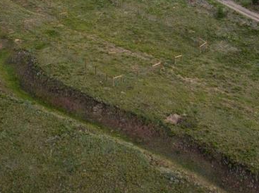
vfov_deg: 19.7
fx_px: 500
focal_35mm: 67
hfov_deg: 28.7
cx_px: 183
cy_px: -73
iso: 470
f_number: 2.8
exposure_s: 1/13
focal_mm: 12.29
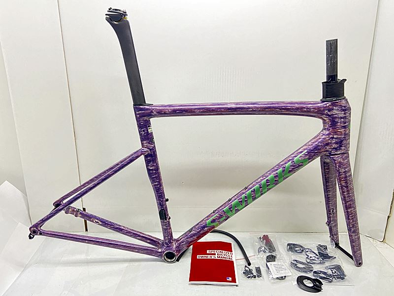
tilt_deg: -14.8
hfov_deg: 67.3
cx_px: 197
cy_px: 148
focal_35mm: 26
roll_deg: -0.3
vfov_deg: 53.1
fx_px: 296
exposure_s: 1/33
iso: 500
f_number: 1.8
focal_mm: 4.25
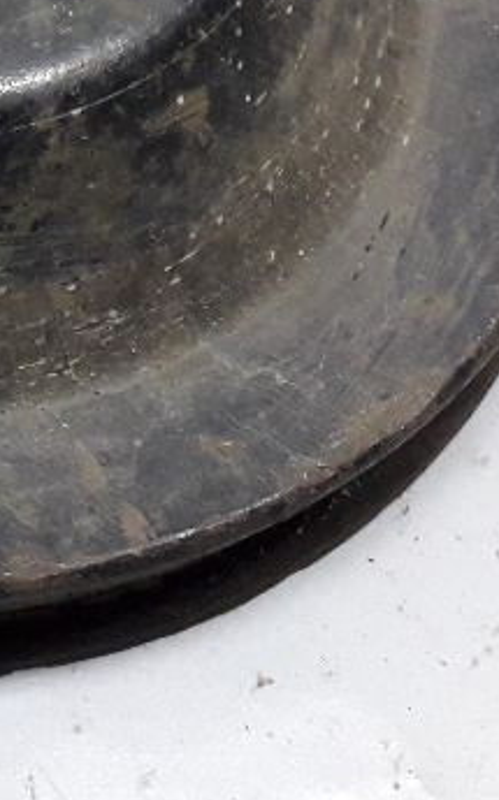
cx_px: -188
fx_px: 1853
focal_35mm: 85
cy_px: -16
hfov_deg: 14.5
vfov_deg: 23.3
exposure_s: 1/25
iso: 200
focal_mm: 3.6
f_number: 1.9
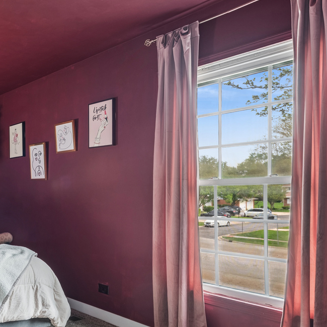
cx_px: 33
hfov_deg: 42.3
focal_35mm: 36
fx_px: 385
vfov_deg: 45.9
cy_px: 186
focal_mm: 17
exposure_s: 1/2.5
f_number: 8
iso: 400
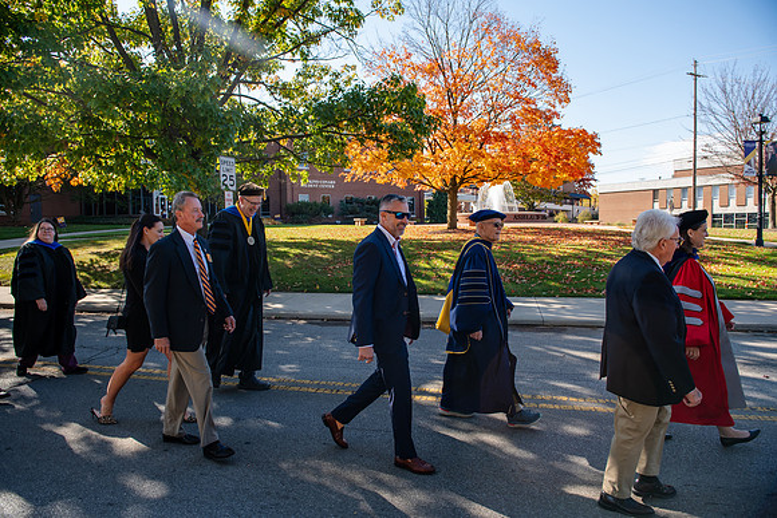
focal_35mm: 24
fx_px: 518
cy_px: 259
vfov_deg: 53.2
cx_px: 388
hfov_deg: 73.7
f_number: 4
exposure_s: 1/400
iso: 160
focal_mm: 24
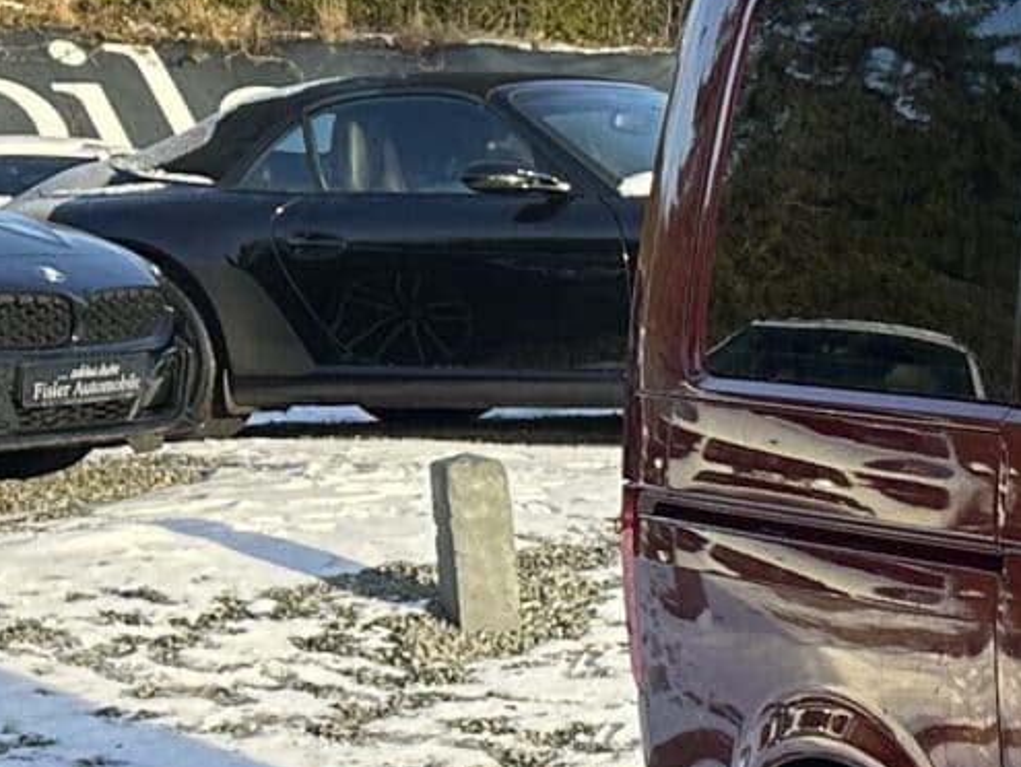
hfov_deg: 13.1
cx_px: 2234
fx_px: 3660
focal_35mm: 124
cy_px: 864
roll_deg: +0.8
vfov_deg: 11.8
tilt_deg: -9.2
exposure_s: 1/816
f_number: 1.78
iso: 80
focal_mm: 6.86
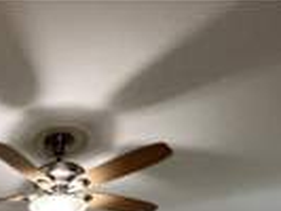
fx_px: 382
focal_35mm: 47
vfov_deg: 21.1
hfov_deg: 35.8
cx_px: -11
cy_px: 378
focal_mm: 1.57
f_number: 1.8
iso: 200
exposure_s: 1/120
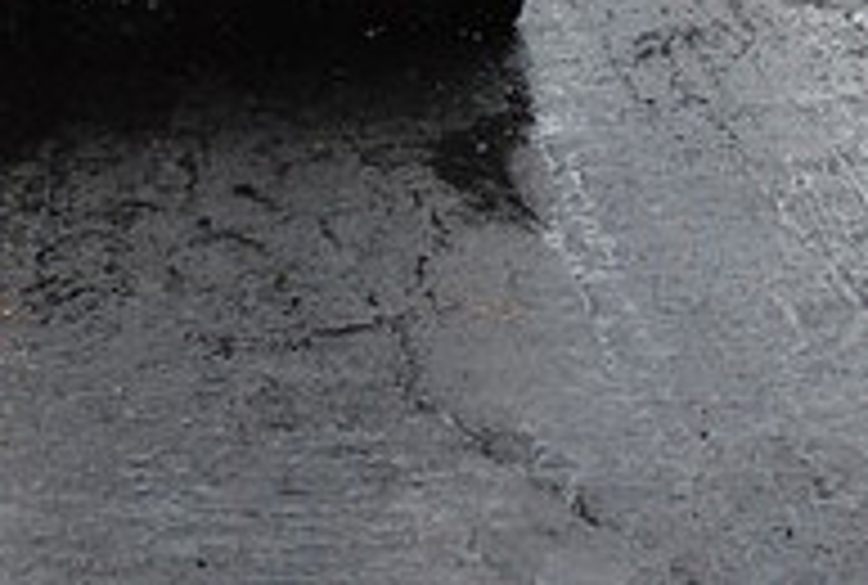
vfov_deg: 13.4
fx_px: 2394
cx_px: 261
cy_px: -196
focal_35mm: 99
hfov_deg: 20.4
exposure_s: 1/2000
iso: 1600
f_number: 3.8
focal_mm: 22
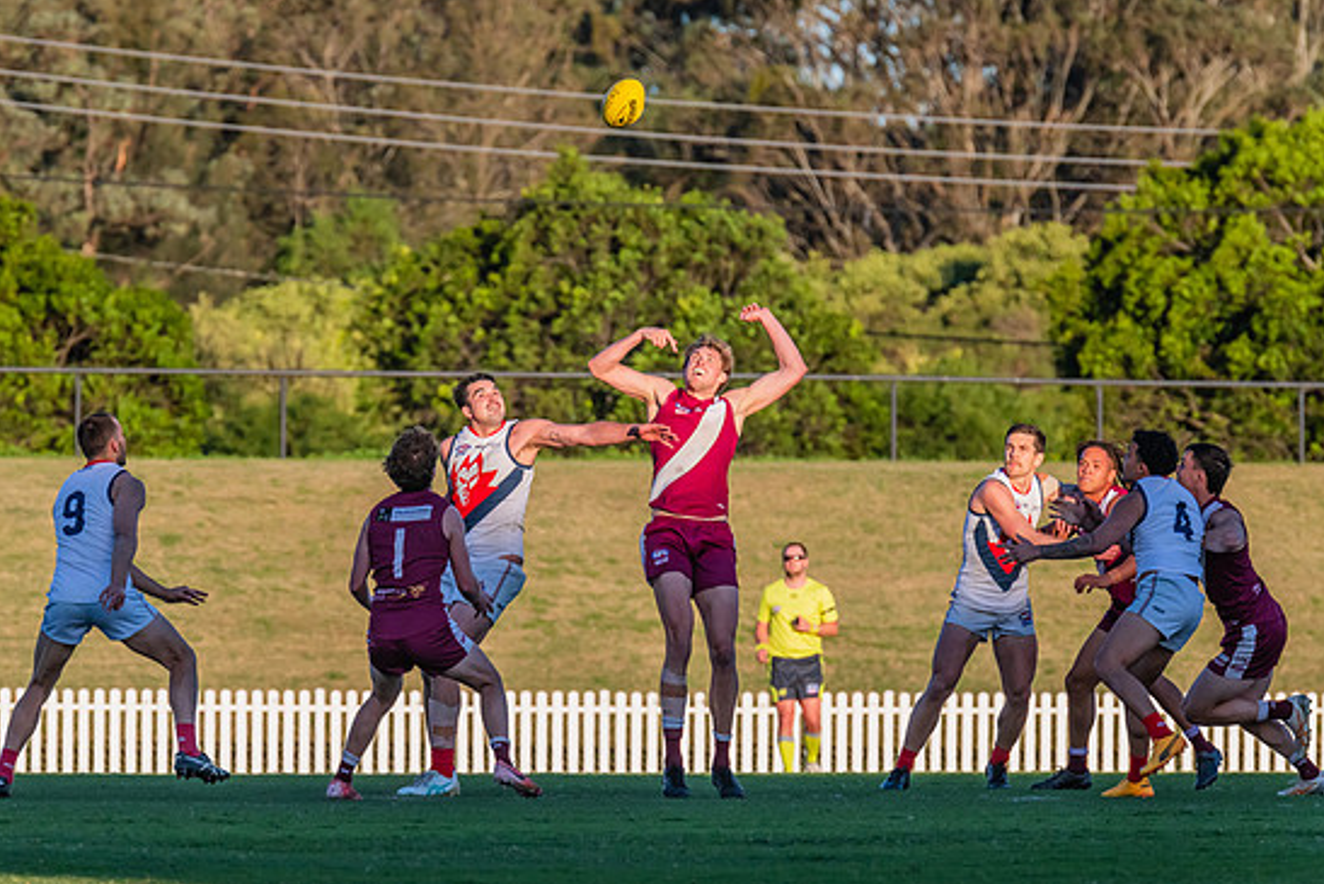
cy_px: 438
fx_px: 18429
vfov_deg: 2.7
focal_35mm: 501
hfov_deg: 4.1
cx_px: 565
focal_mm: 420
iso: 800
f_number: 10
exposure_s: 1/1250
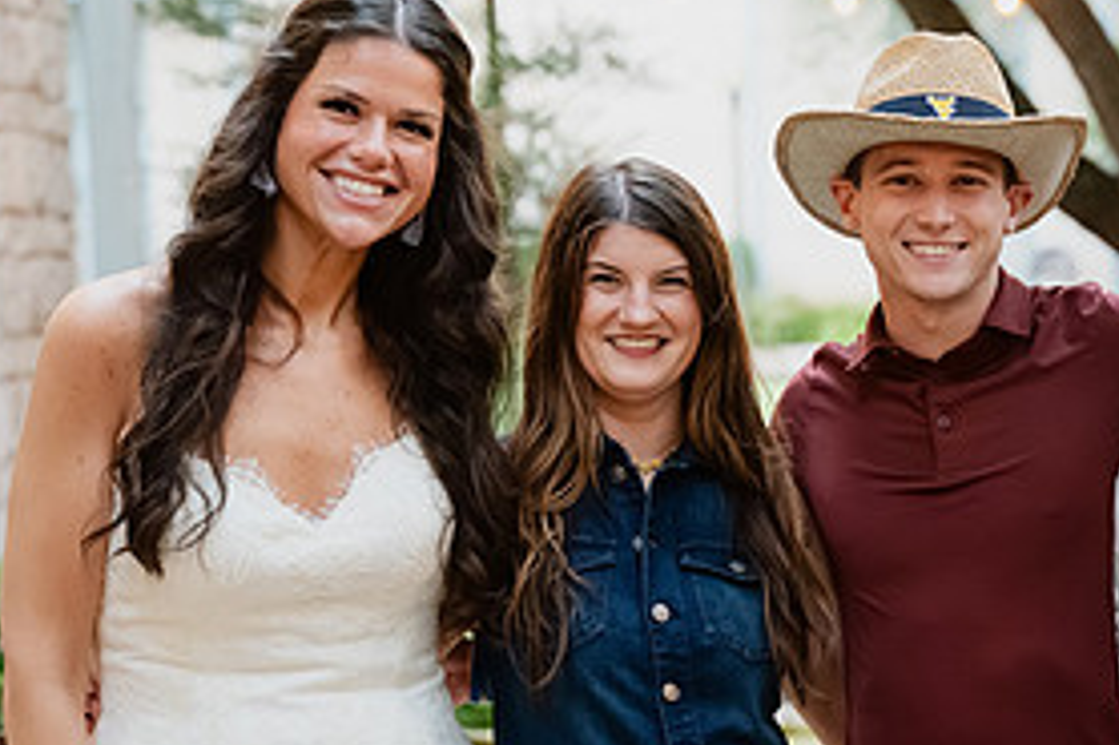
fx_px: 4411
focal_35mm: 142
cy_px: 526
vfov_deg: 9.6
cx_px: 785
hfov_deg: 14.4
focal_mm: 68
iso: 3200
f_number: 3.5
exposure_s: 1/160
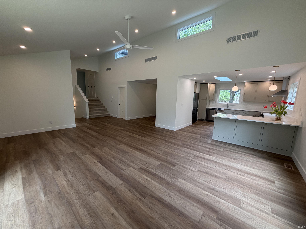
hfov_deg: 102.1
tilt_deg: -9.6
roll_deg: -0.6
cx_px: 153
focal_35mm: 14
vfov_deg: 85.7
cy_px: 114
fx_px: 124
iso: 125
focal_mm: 2.22
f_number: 2.2
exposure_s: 1/120
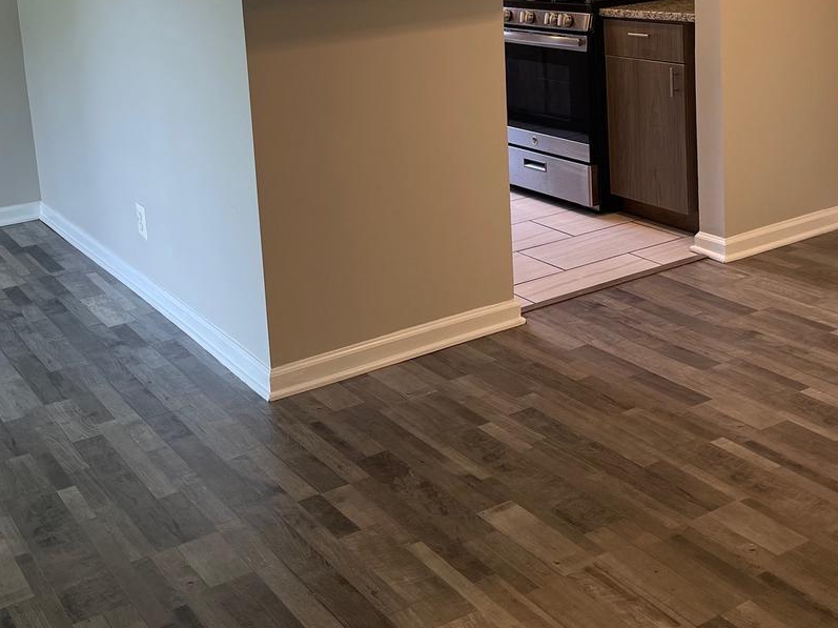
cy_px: 101
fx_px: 1137
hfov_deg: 40.4
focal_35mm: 47
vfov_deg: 29.9
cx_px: 416
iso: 64
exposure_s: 1/60
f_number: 1.6
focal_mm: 5.1
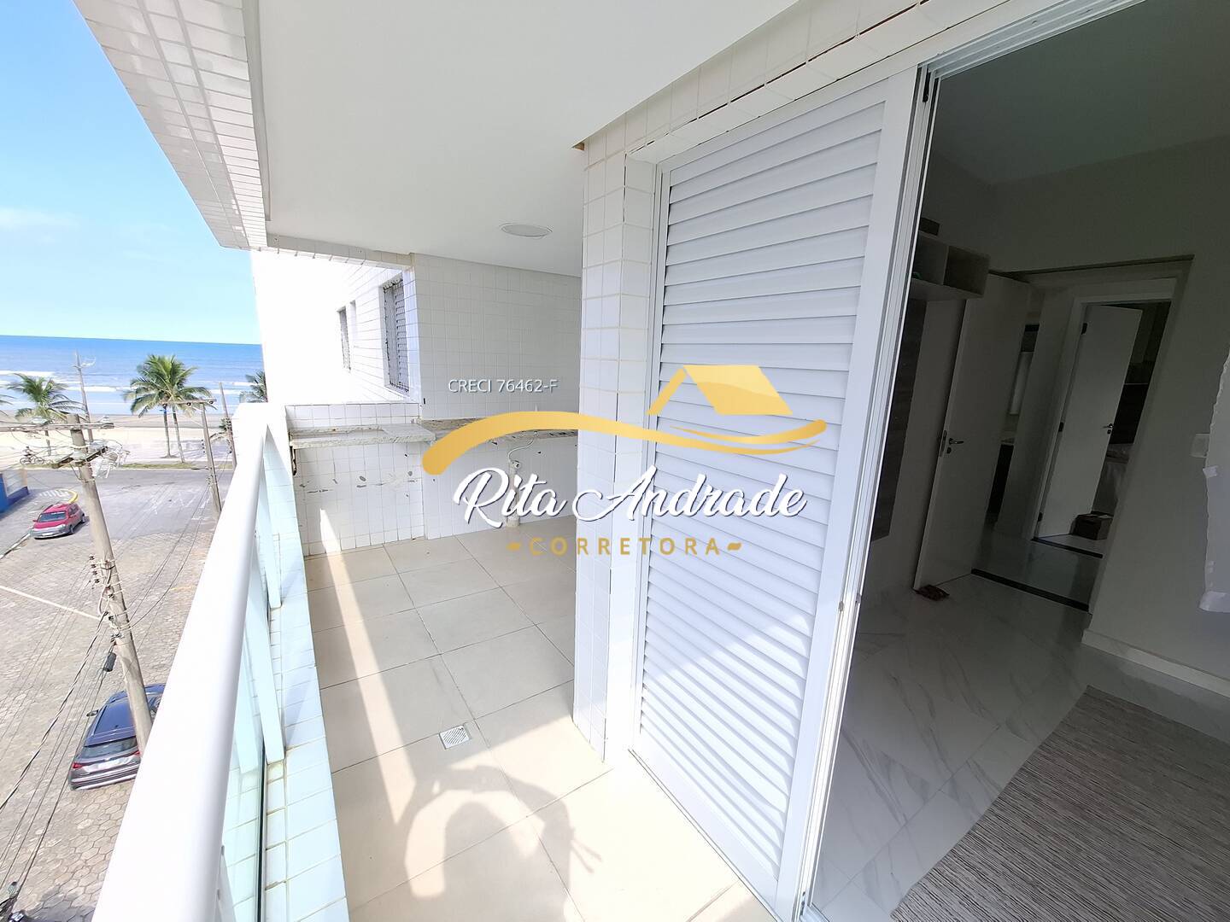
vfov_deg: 89.9
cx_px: 615
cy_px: 461
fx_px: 462
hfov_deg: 106.2
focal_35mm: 13
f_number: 2.2
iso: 40
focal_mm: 1.74
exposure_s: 1/391
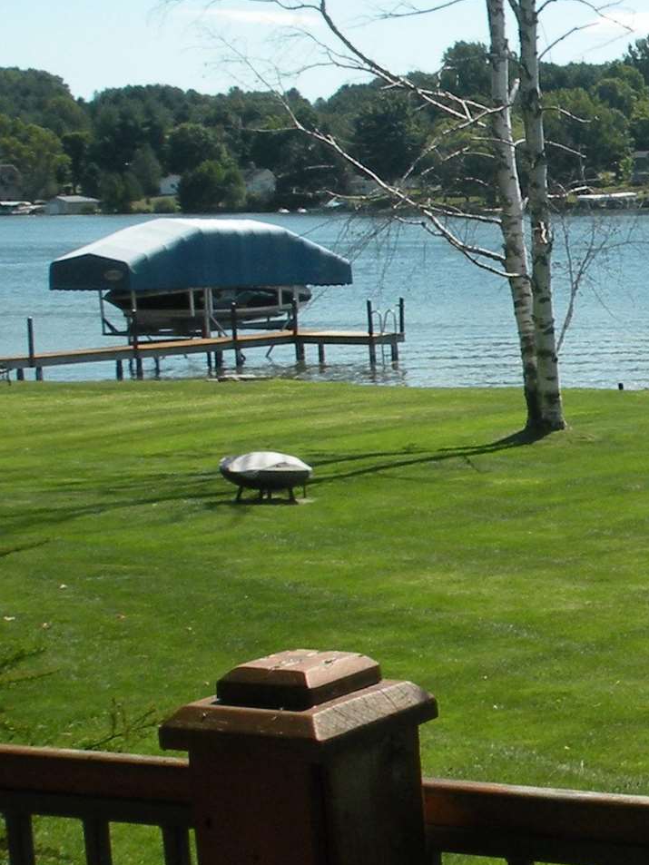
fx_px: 2174
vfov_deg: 22.5
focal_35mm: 87
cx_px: 1234
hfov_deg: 14.5
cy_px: 434
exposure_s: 1/259
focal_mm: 4.7
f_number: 5.6
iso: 64
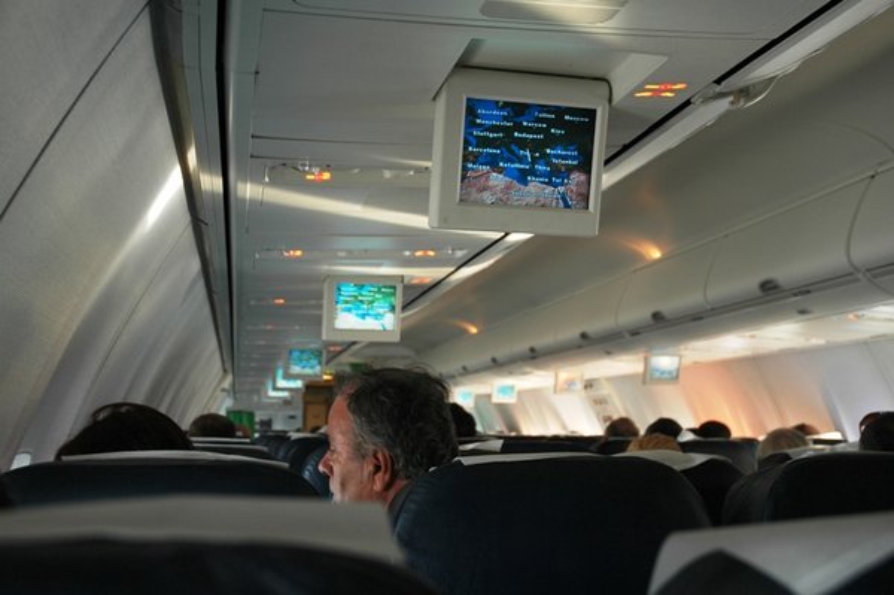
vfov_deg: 33.0
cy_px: 298
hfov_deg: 48.0
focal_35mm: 40
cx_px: 447
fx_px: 1005
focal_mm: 27
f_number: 3.8
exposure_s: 1/30
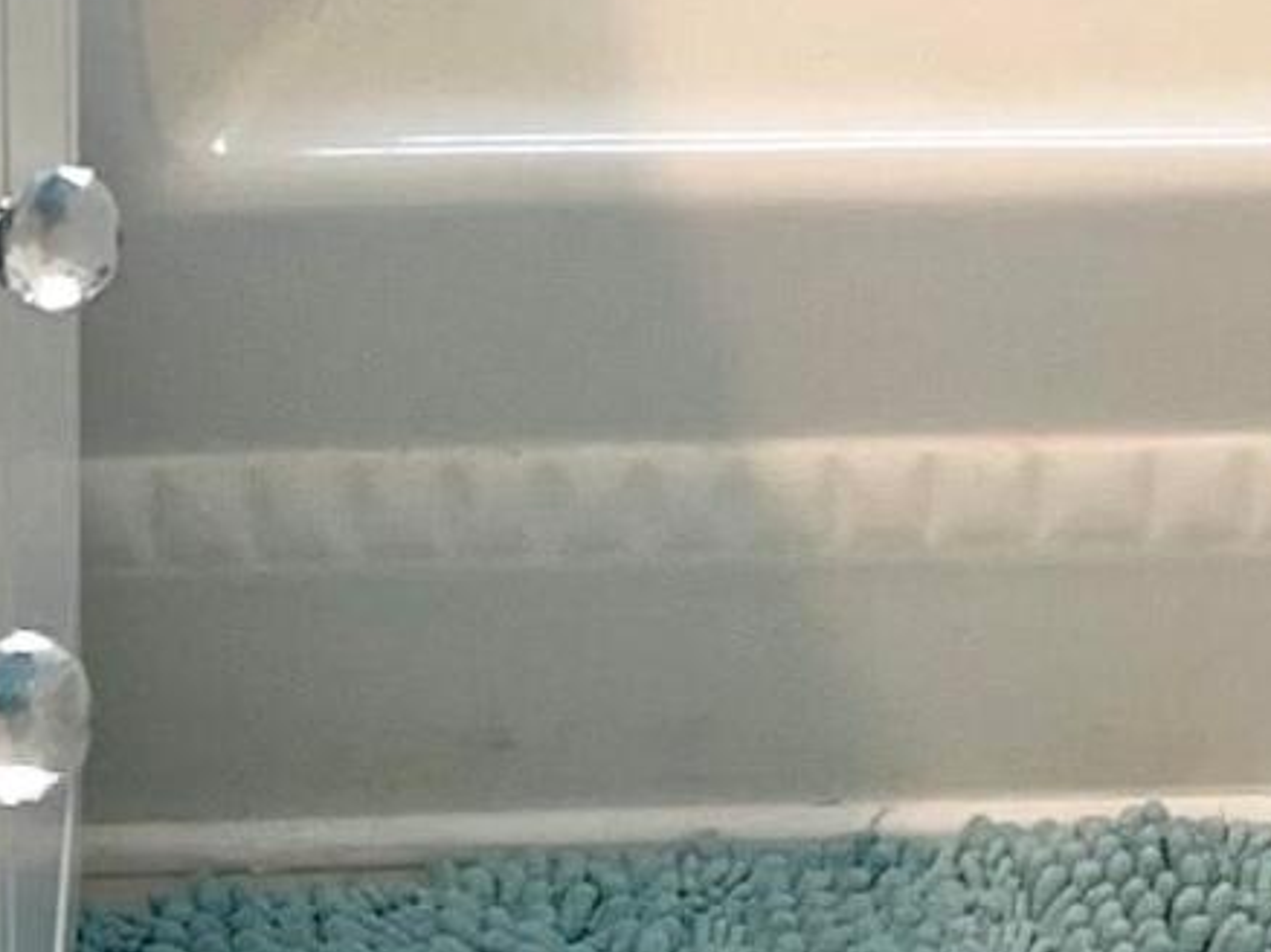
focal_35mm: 171
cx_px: 522
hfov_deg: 11.6
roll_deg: -0.5
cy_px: -2020
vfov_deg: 7.5
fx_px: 6275
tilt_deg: -7.9
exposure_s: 1/133
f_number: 1.5
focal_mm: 5.7
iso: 32
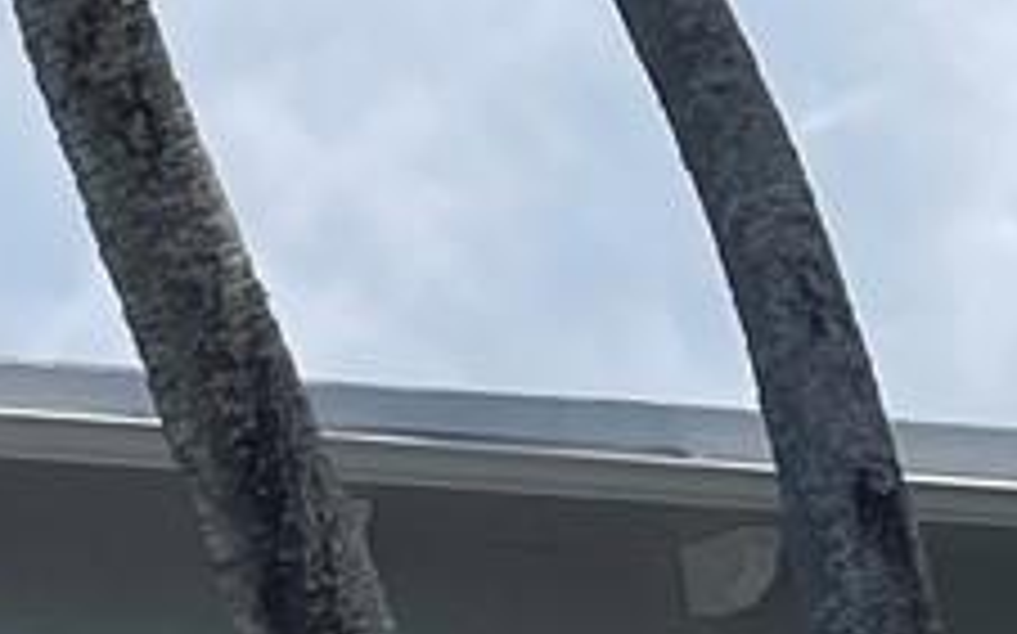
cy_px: 99
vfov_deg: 7.0
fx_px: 5208
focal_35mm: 188
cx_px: -1638
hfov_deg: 9.6
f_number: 1.6
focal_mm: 5.1
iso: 32
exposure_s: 1/4902
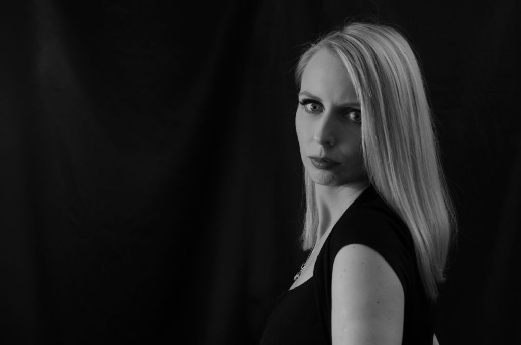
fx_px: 1300
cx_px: 260
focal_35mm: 90
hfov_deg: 22.7
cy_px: 172
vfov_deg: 15.1
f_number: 4.5
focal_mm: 60
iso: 250
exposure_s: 1/200
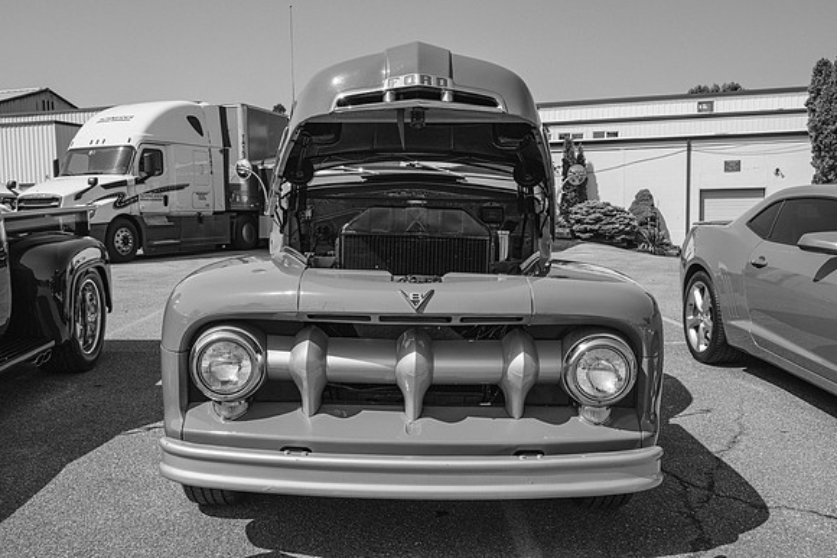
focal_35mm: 33
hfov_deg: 57.6
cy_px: 279
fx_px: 762
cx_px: 418
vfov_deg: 40.3
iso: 160
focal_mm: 32
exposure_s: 1/400
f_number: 10
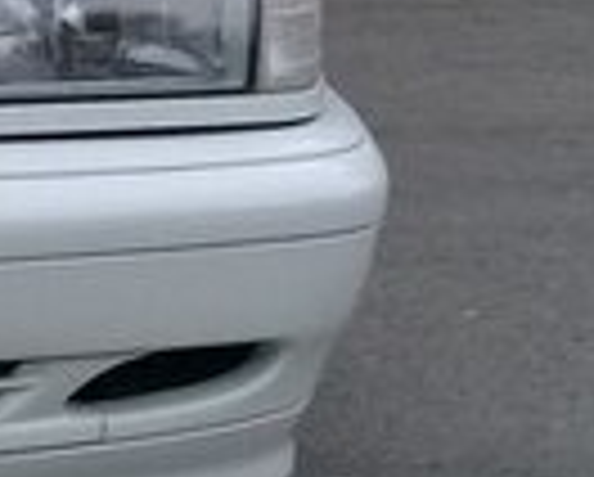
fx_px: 2659
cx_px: -540
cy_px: -182
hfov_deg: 11.6
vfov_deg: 10.0
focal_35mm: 151
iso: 50
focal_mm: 3.3
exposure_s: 1/120
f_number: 2.2
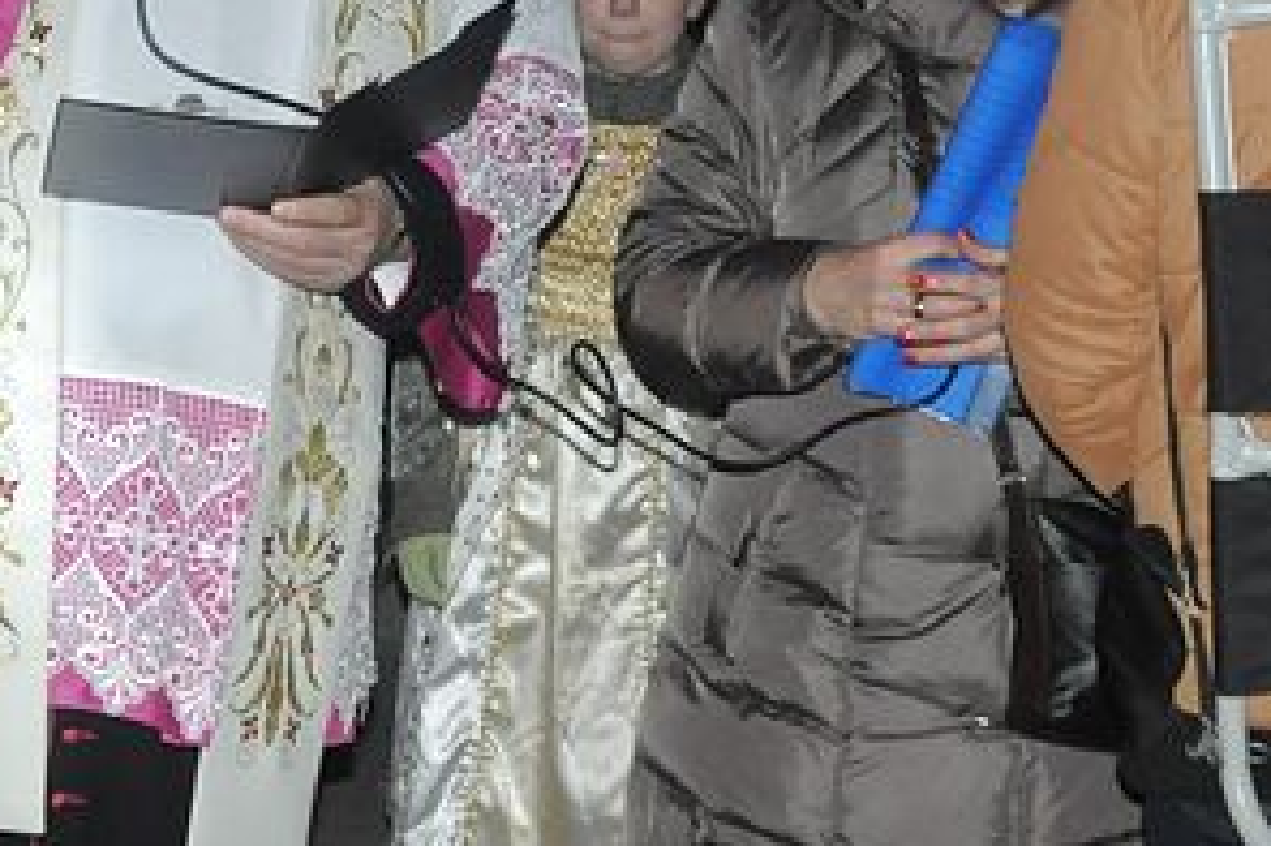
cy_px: 11
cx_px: 309
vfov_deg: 14.9
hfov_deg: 22.3
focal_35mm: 90
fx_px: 3191
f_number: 5
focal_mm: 21
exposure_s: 1/60
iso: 2000
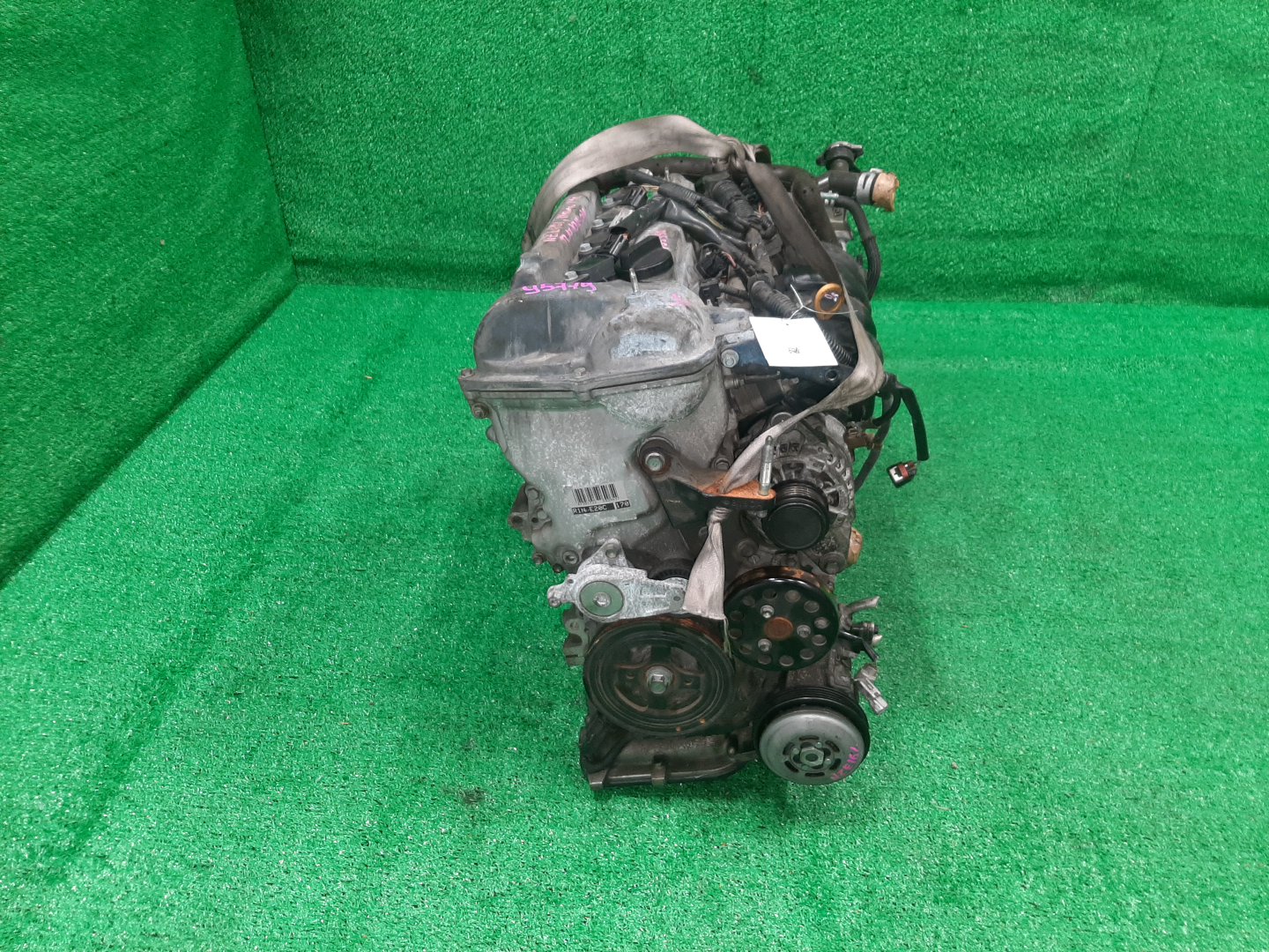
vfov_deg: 53.1
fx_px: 953
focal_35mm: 26
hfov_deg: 67.3
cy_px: 476
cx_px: 634
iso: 122
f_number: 1.7
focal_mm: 3.93
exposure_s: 1/50
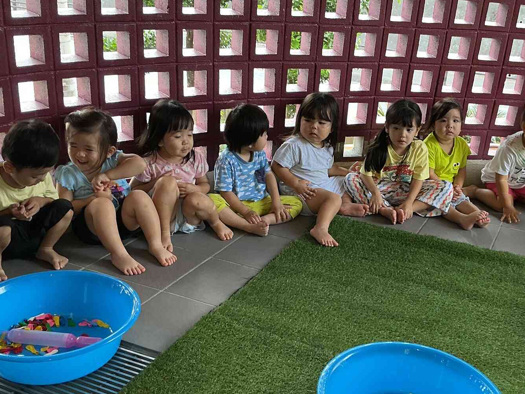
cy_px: 238
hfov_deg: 42.6
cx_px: 333
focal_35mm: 44
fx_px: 667
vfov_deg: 32.8
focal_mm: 3
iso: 50
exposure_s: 1/60
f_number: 1.8
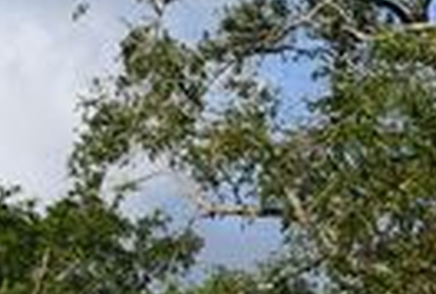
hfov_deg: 9.5
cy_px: 588
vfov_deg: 6.6
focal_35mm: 203
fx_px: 2467
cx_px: 839
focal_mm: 21
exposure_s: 1/400
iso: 100
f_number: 10
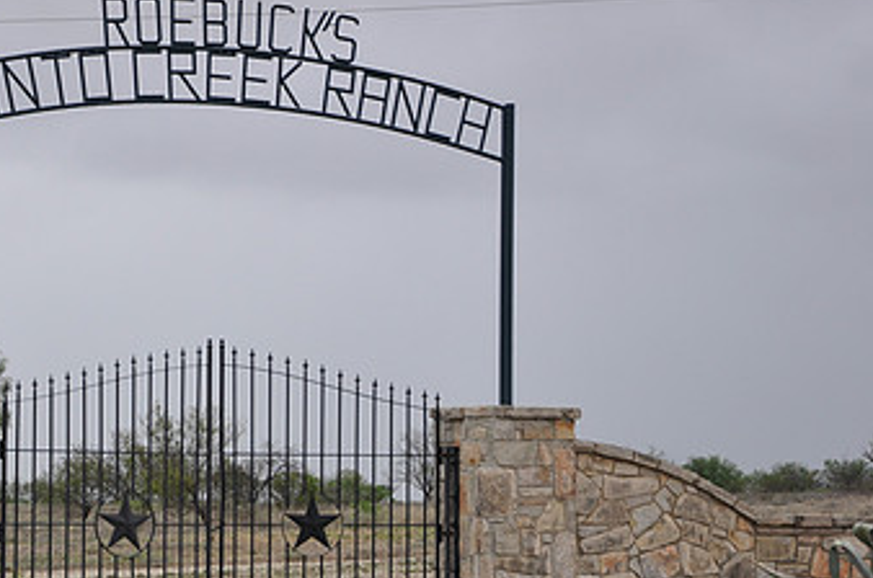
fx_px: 2493
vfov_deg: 13.2
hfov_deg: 19.7
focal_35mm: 103
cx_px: 238
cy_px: 419
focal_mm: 40
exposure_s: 1/160
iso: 200
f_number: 6.3
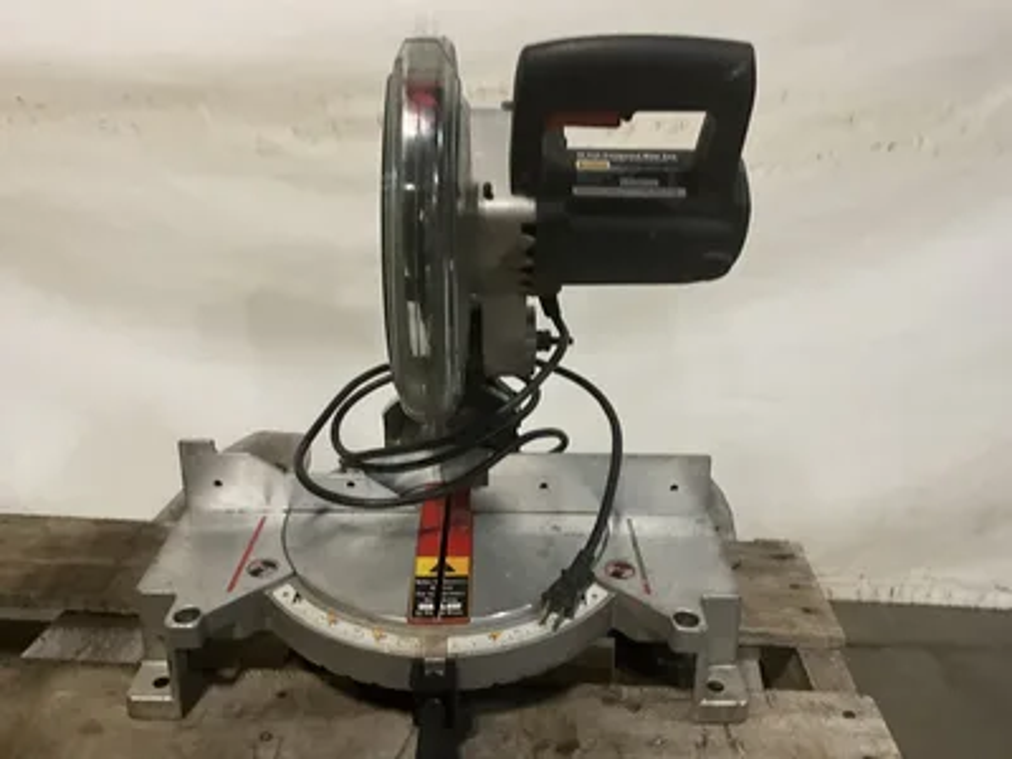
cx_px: 506
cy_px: 380
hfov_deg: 61.7
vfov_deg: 48.2
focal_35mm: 29
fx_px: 848
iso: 200
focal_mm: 3
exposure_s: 1/60
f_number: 1.8
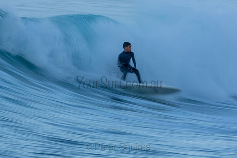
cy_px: 79
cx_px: 118
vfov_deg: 1.8
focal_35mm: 750
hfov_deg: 2.7
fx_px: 4938
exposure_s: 1/20
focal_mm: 500
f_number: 20
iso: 100
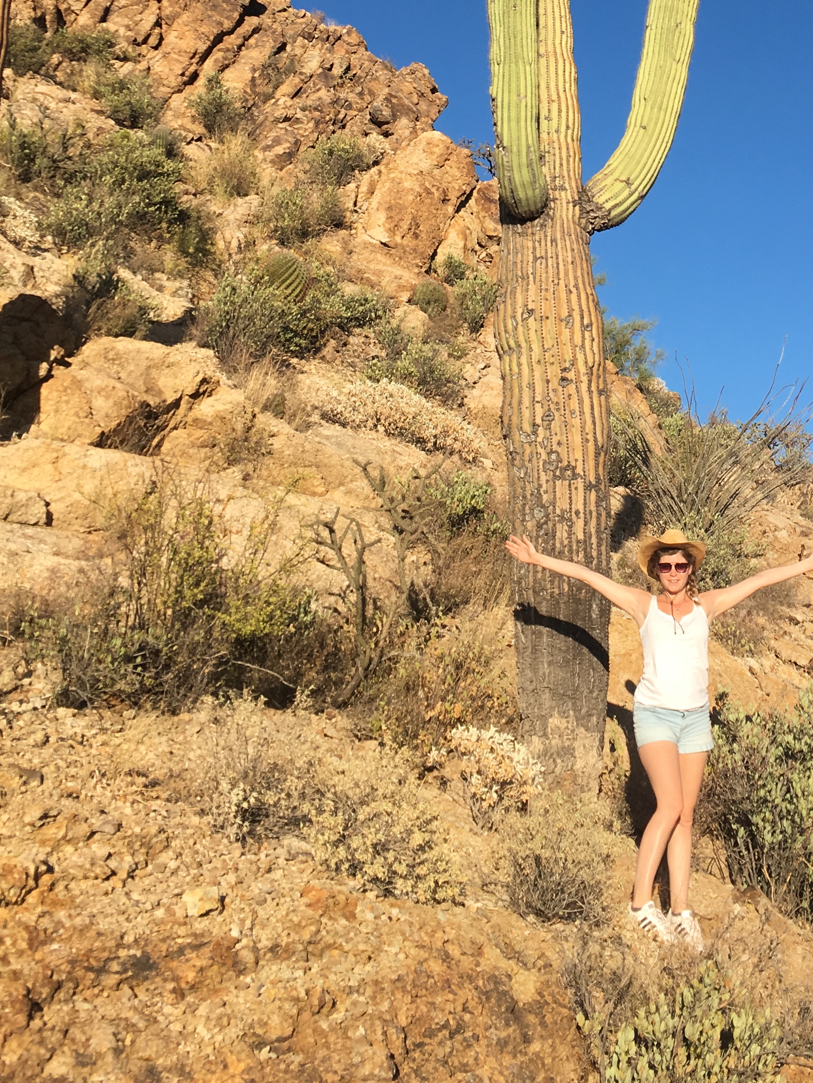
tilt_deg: +24.6
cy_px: 160
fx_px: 1597
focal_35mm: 51
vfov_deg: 35.8
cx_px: 629
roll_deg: +1.7
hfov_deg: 28.1
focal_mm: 4.15
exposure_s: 1/1304
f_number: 2.2
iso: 25
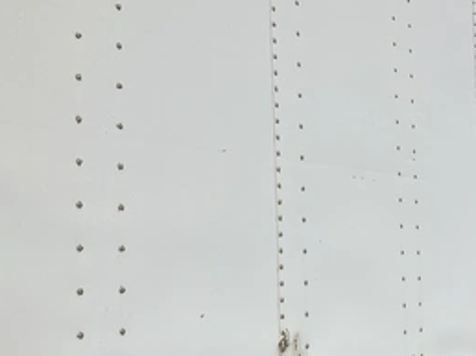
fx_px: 618
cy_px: 247
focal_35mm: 45
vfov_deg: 31.8
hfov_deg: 40.7
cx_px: 365
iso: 25
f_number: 1.8
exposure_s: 1/10204
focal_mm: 3
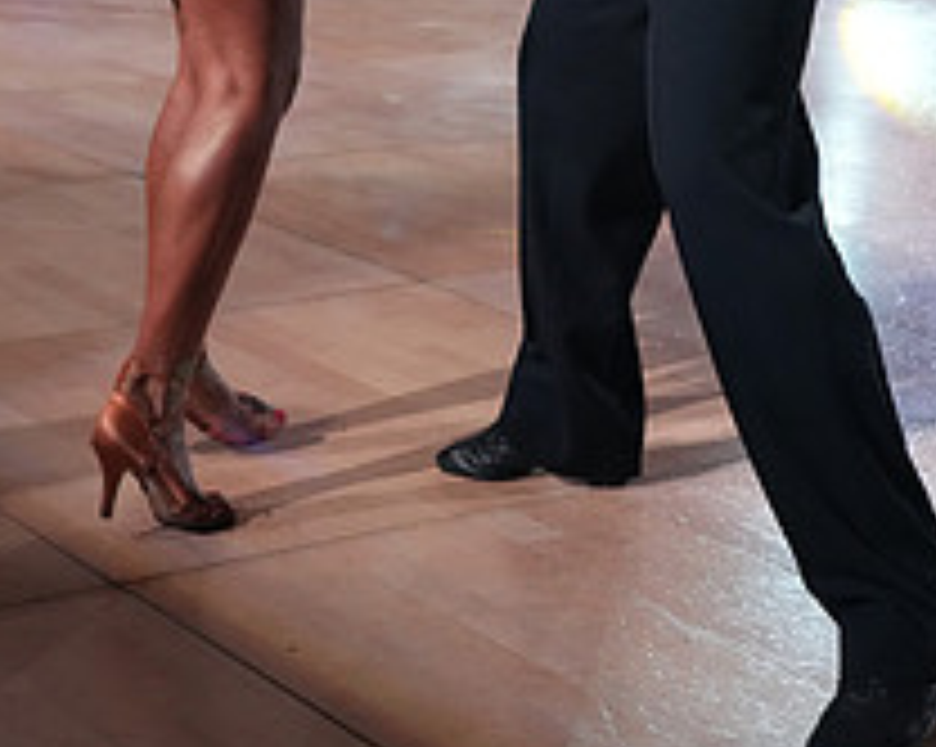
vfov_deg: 14.9
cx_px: 641
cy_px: -302
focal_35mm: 97
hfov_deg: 19.7
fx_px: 2685
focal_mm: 37
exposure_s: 1/500
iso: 3200
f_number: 4
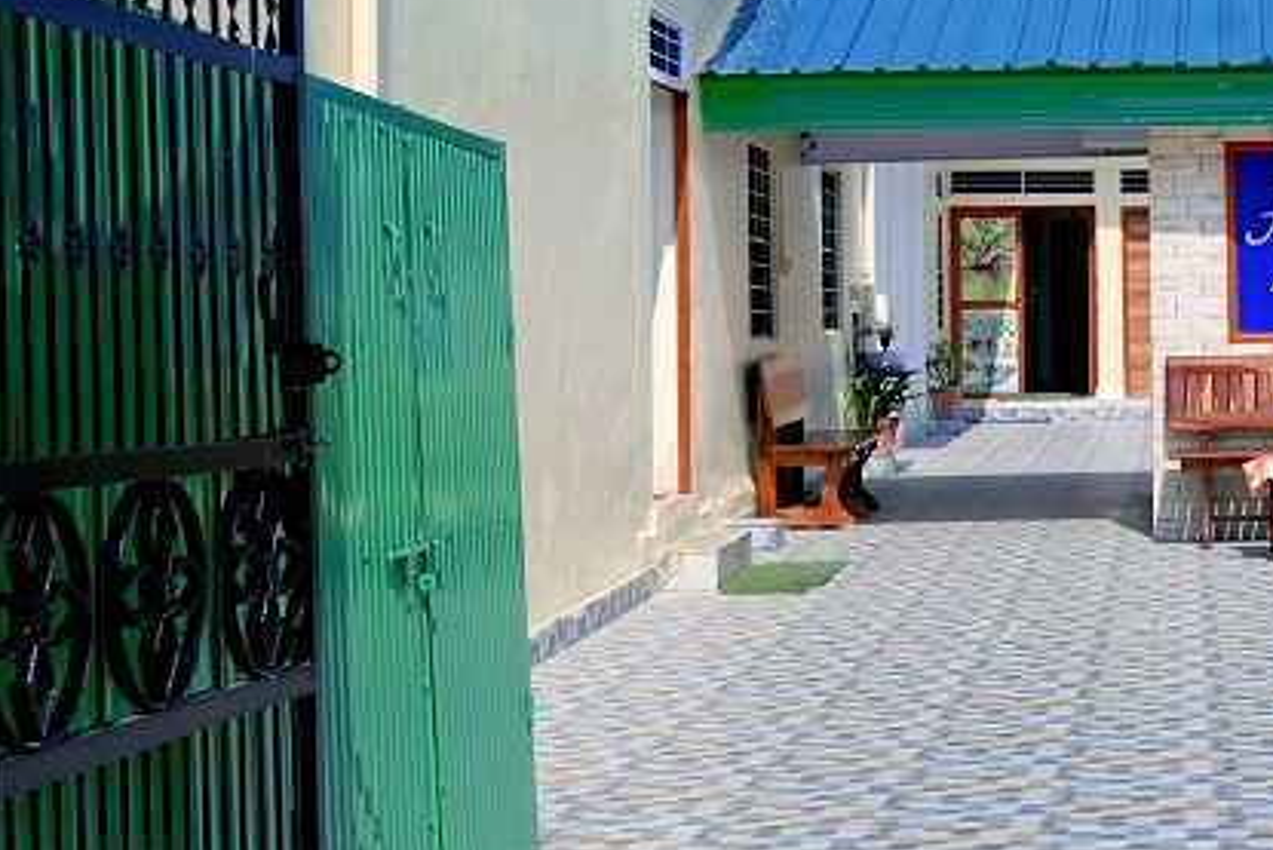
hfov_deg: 25.1
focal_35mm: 80
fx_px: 2816
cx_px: 979
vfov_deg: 17.2
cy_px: 381
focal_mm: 24.5
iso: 100
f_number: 7.1
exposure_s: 1/400
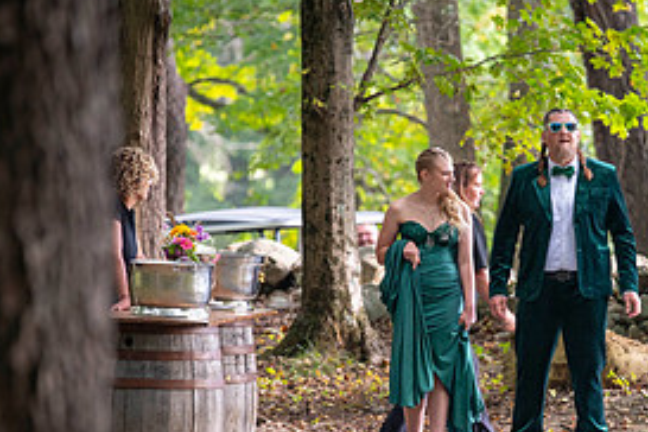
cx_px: 520
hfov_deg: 4.7
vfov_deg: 3.1
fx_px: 7865
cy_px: 325
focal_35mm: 437
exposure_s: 1/80
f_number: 3.2
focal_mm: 200
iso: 1600
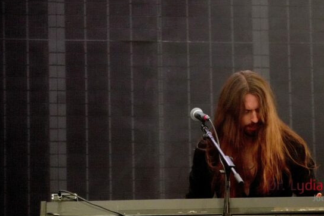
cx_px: 214
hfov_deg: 6.5
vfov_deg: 4.3
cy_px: 100
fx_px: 2862
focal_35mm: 318
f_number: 5.6
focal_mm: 150
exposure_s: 1/200
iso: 6400
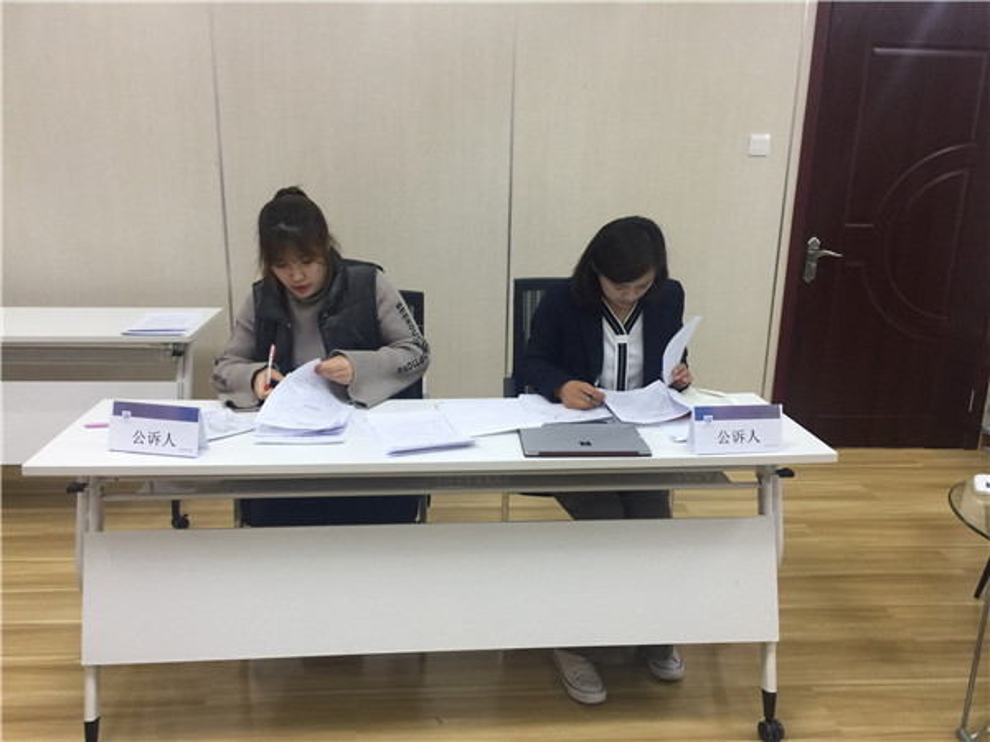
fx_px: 829
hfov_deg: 61.7
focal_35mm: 29
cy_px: 371
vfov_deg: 48.2
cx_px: 495
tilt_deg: -16.0
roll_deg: -1.5
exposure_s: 1/33
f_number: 2.2
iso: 64
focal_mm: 4.15
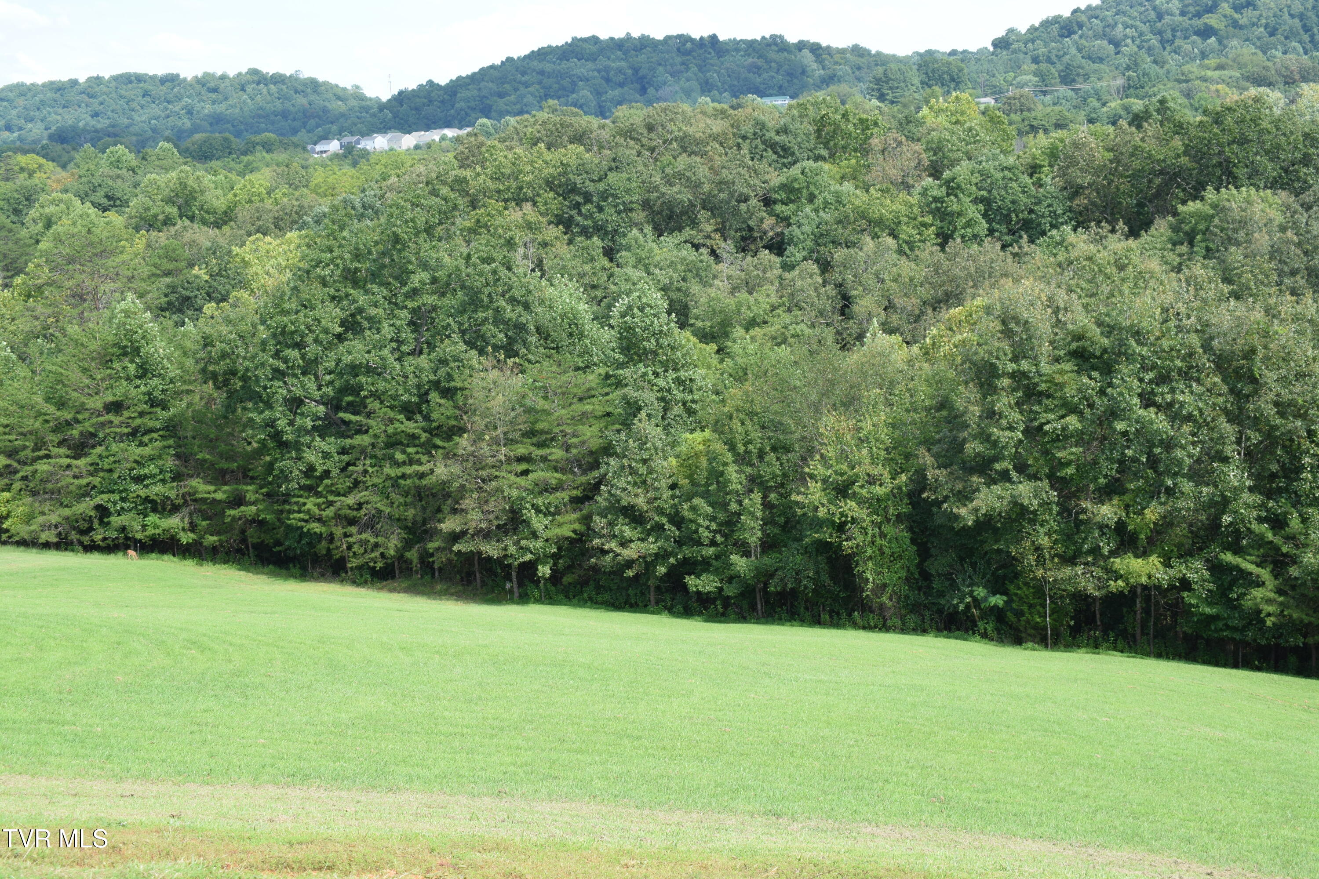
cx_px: 660
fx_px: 1594
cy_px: 440
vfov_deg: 30.8
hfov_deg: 45.0
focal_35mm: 44
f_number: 8
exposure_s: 1/250
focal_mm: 29
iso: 280
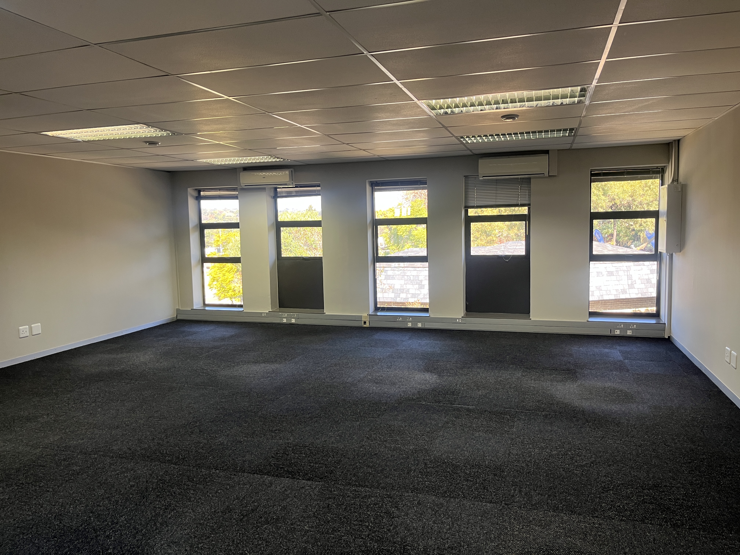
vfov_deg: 53.1
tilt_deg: -6.1
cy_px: 278
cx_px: 370
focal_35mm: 26
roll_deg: +0.4
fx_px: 556
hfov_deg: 67.3
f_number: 1.6
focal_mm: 5.1
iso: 100
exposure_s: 1/50
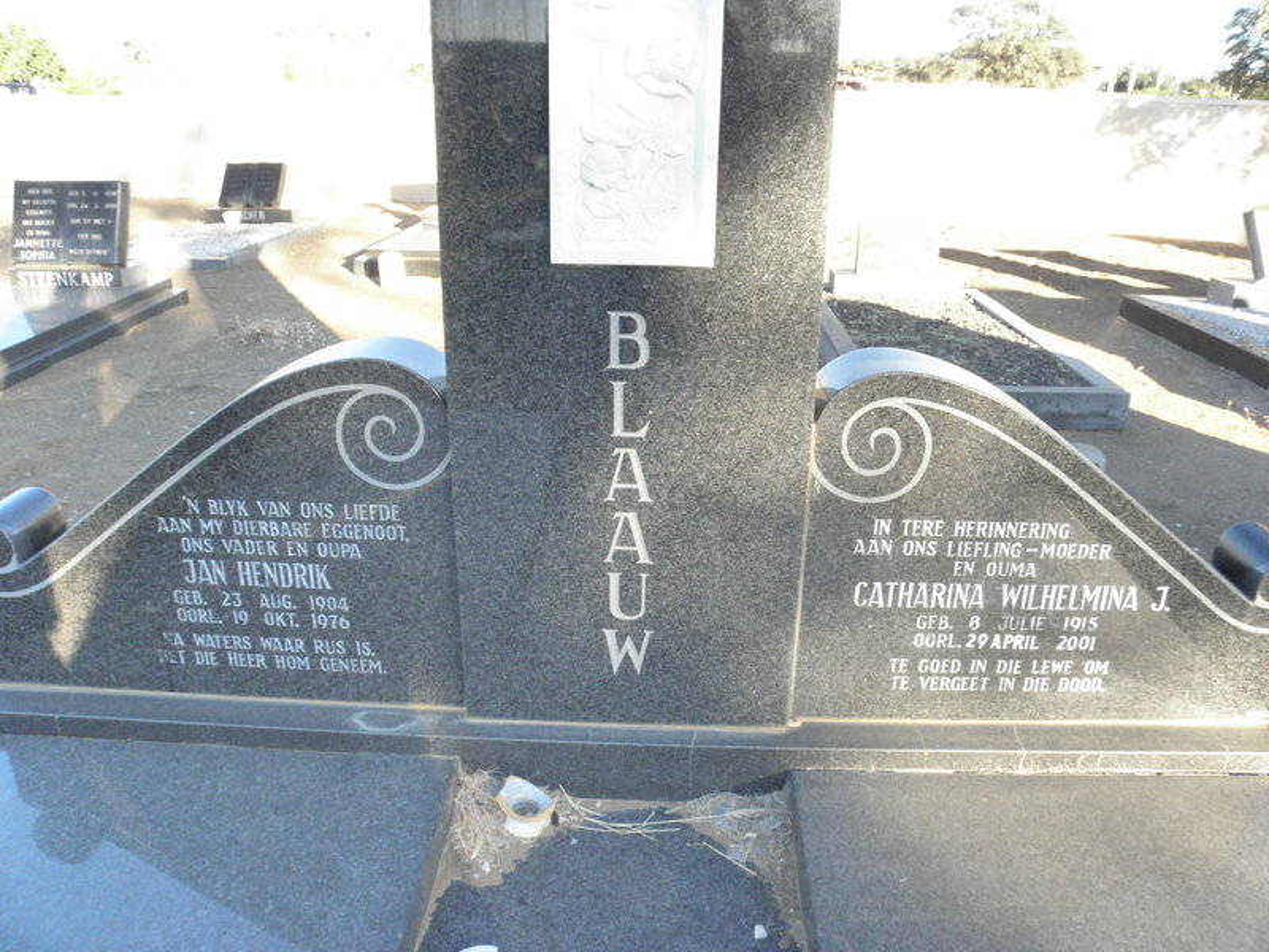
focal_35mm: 26
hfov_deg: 67.3
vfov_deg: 53.1
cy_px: 476
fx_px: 953
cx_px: 634
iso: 200
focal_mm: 4.6
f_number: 5.6
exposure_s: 1/100
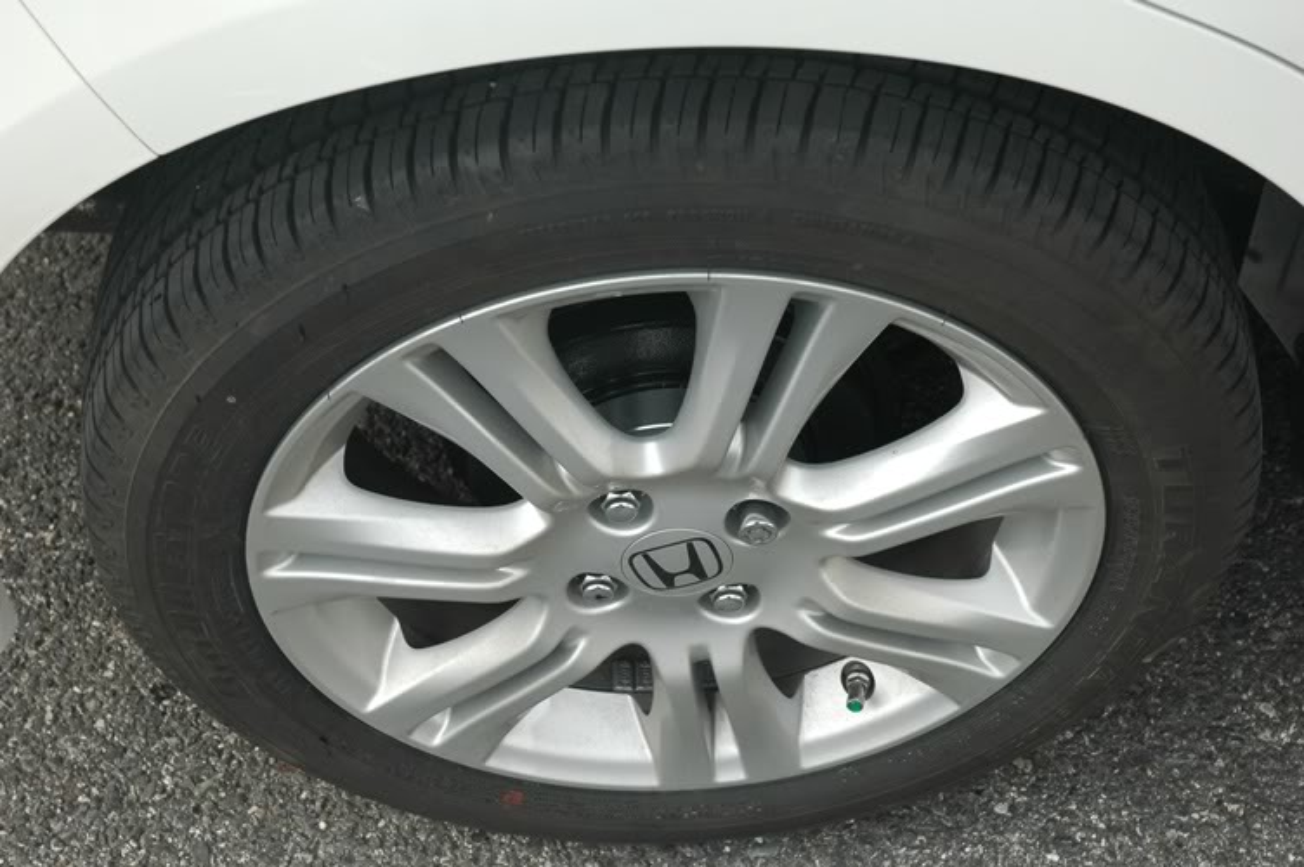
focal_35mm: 72
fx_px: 2606
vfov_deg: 18.9
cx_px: 652
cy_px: 434
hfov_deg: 28.1
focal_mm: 48
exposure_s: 1/80
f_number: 9
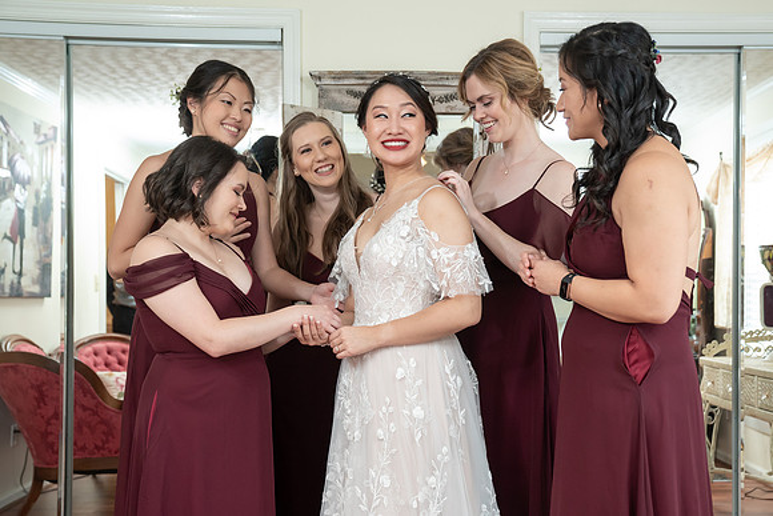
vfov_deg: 28.6
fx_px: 1010
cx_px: 454
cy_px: 303
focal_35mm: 47
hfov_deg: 41.7
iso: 2000
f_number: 4
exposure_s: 1/200
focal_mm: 40
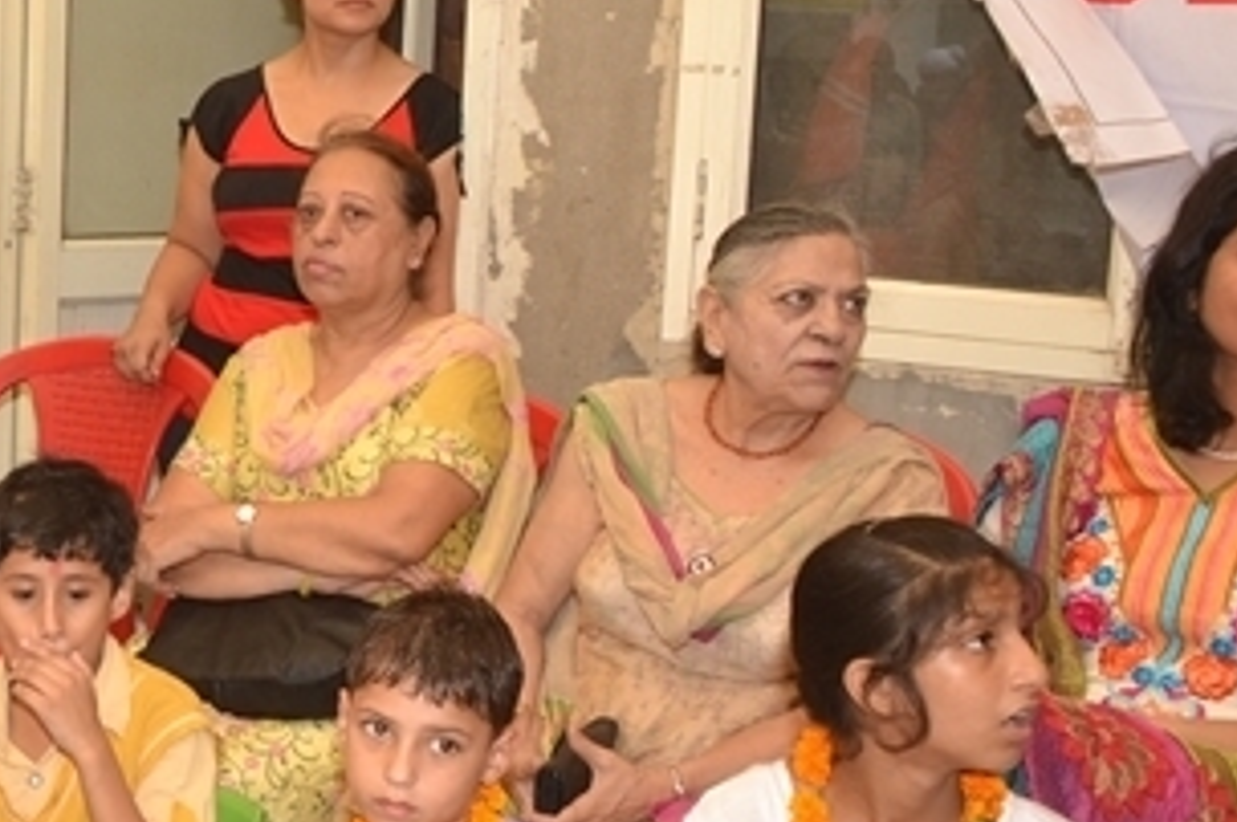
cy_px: 527
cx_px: -309
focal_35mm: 79
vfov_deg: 17.2
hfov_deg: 23.2
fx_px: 2712
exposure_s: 1/125
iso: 400
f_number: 7.1
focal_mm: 20
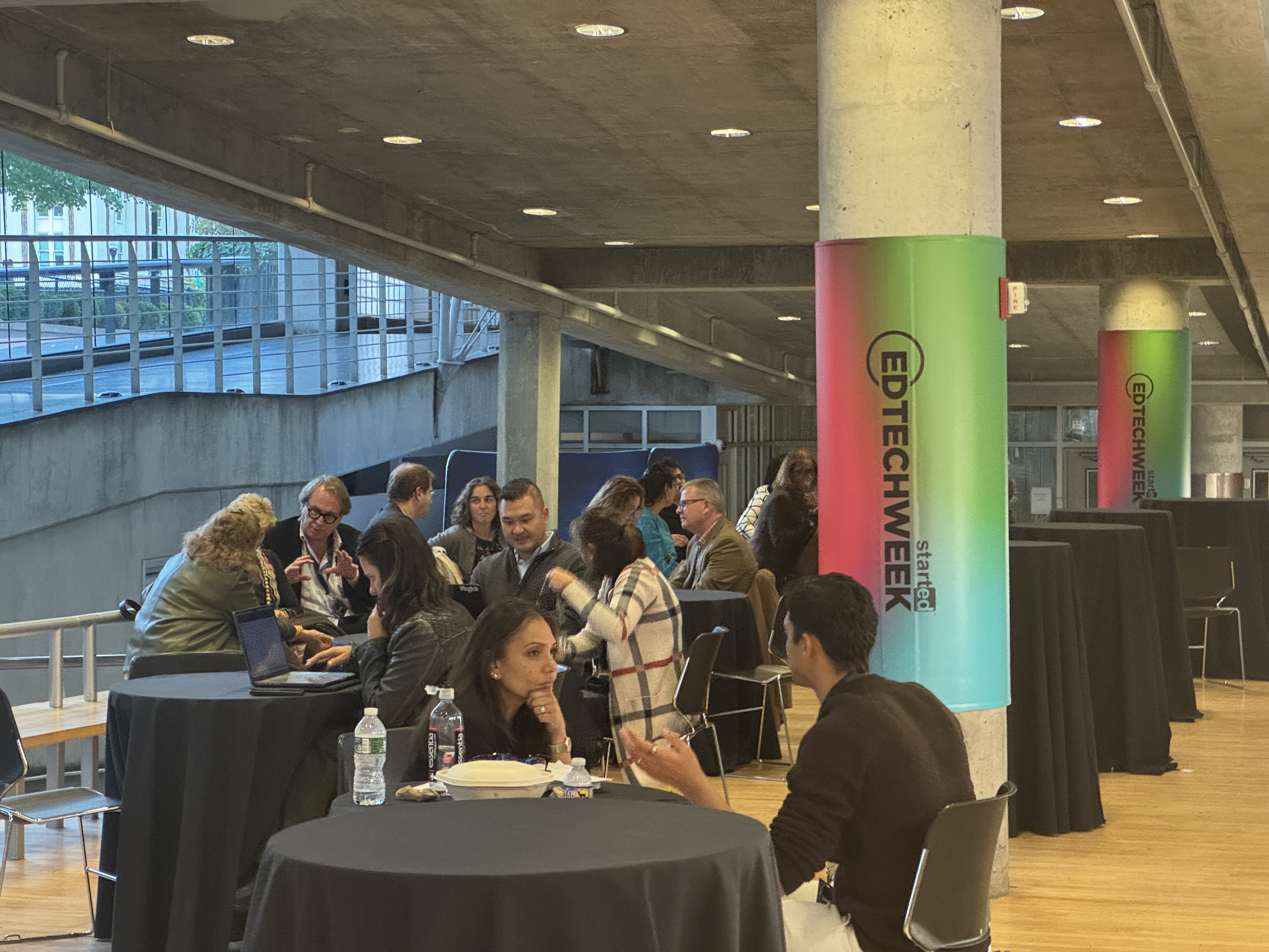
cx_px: 634
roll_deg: -0.4
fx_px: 2823
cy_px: 476
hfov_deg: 25.3
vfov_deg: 19.1
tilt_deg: -1.7
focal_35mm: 77
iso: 640
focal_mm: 9
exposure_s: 1/40
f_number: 2.8
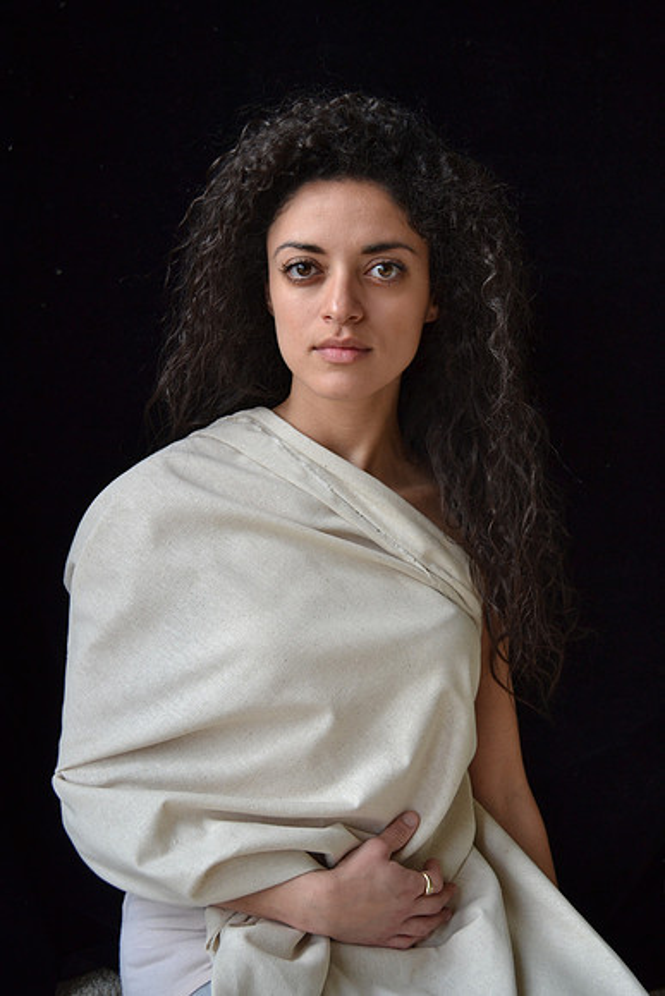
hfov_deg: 34.2
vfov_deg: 49.5
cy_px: 498
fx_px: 1080
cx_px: 332
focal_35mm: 39
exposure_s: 1/100
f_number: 5
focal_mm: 26
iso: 400
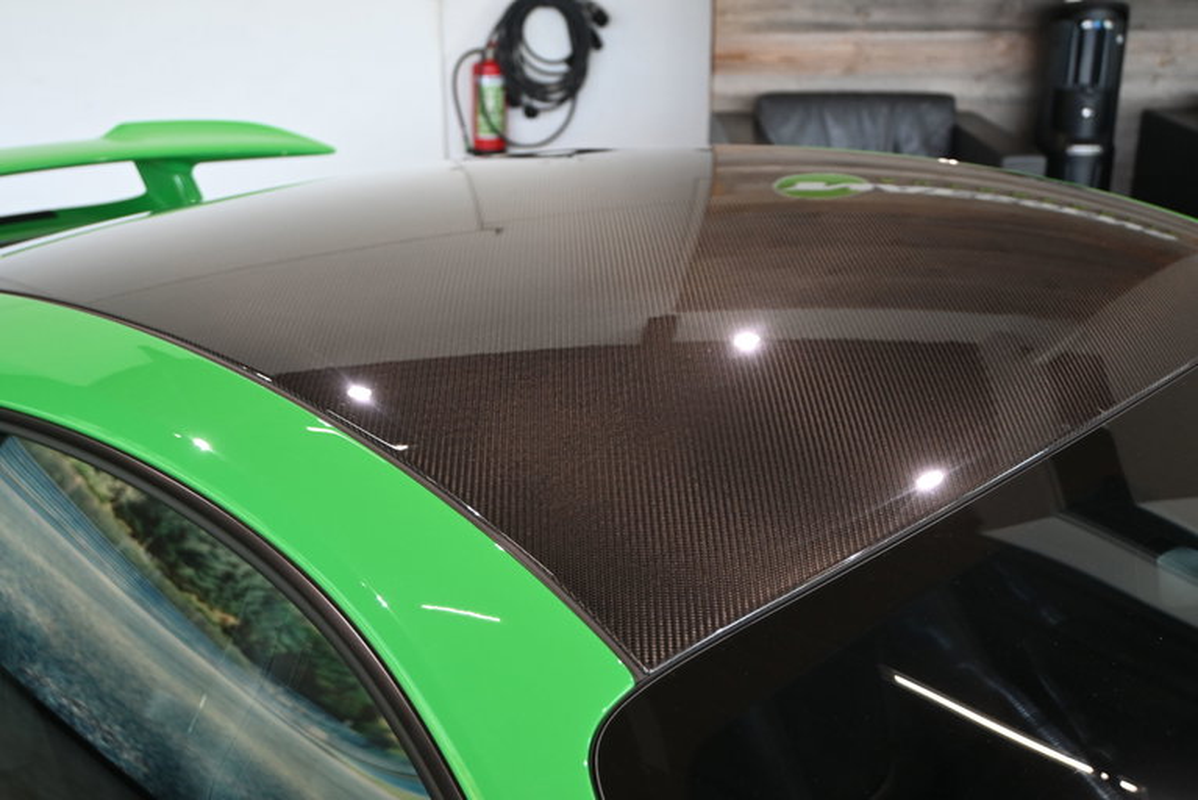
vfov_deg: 33.6
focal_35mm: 40
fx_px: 1323
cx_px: 599
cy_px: 400
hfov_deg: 48.7
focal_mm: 26.5
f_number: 4.5
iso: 720
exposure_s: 1/125
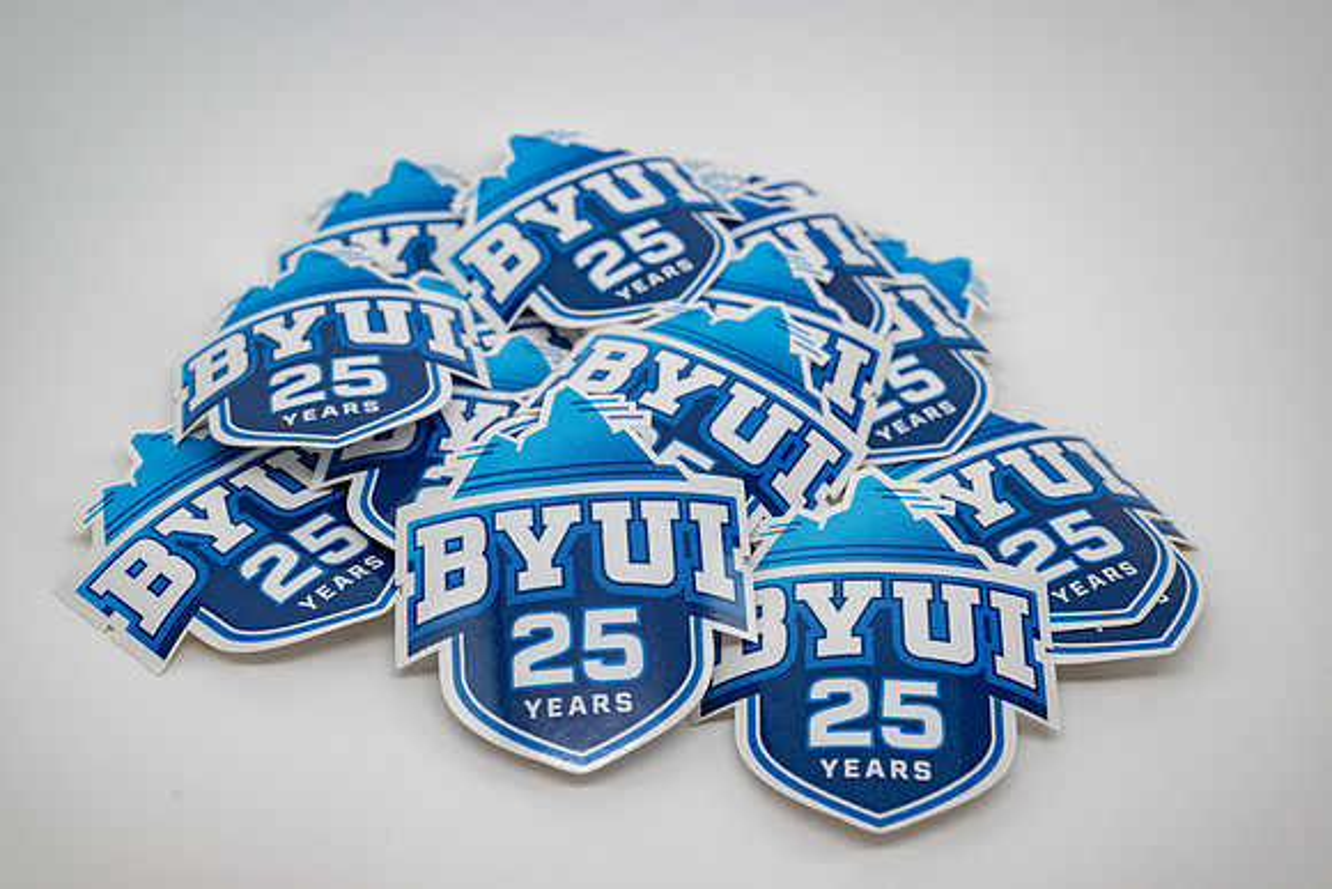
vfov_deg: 31.9
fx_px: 1554
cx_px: 666
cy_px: 444
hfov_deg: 46.4
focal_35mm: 42
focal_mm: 42
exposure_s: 1/50
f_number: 8
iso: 200
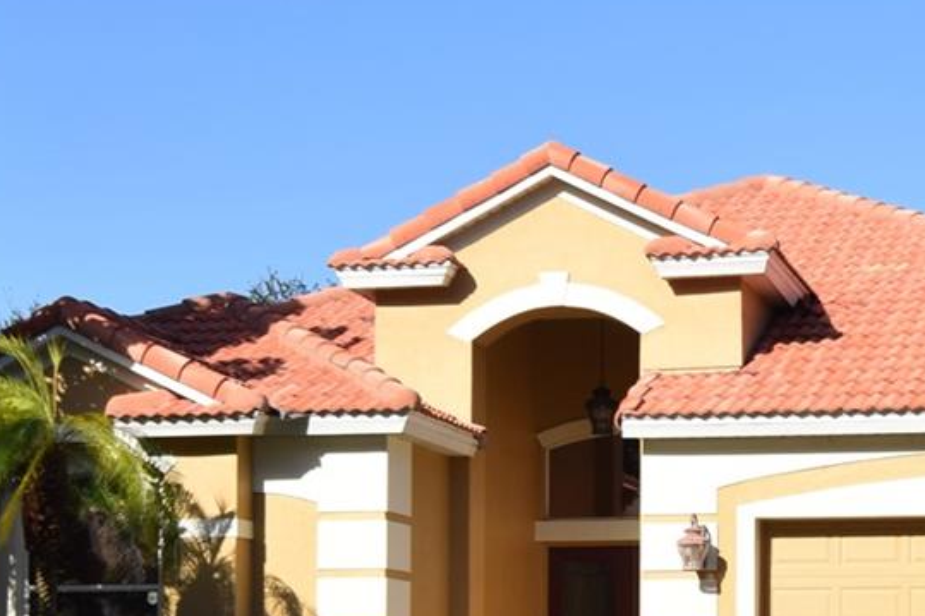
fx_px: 2286
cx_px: 747
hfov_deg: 22.5
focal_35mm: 89
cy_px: 618
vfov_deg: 15.1
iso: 100
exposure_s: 1/200
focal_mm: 20
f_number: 9
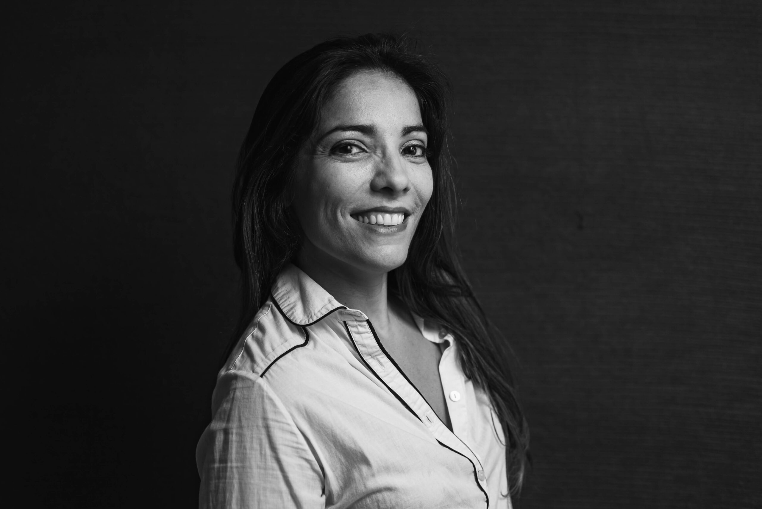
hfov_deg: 35.5
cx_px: 334
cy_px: 223
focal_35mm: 56
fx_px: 1189
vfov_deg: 24.1
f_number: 2.8
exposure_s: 1/320
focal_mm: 50
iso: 250
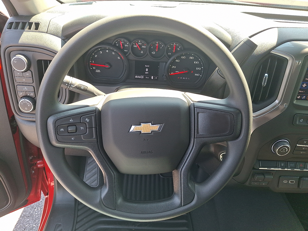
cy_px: 116
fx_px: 222
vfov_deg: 54.9
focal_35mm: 25
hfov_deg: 69.4
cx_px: 154
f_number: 1.8
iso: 30
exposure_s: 1/120
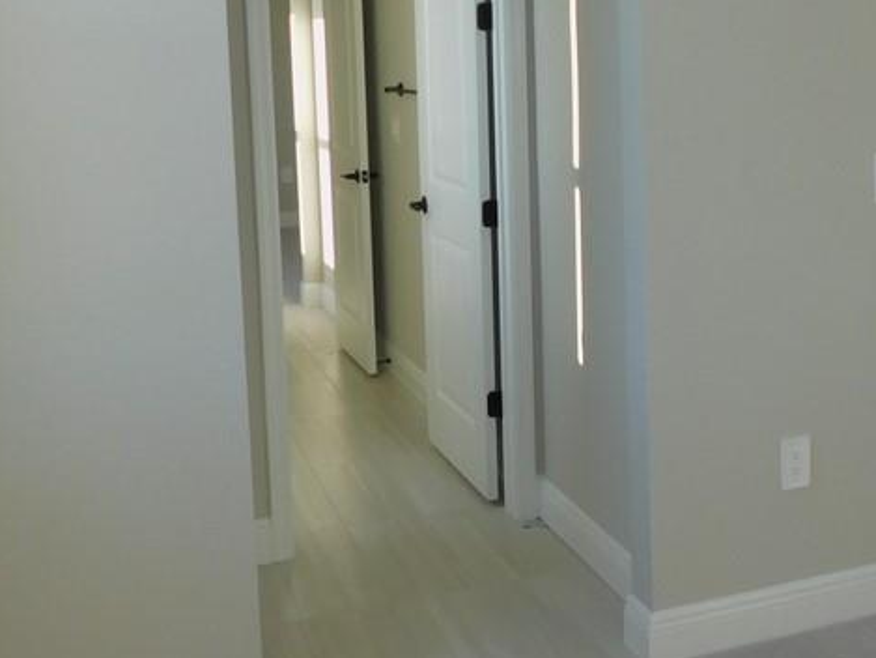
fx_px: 1240
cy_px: 174
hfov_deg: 38.4
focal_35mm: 49
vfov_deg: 29.3
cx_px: 586
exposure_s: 1/160
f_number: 3
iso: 125
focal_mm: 4
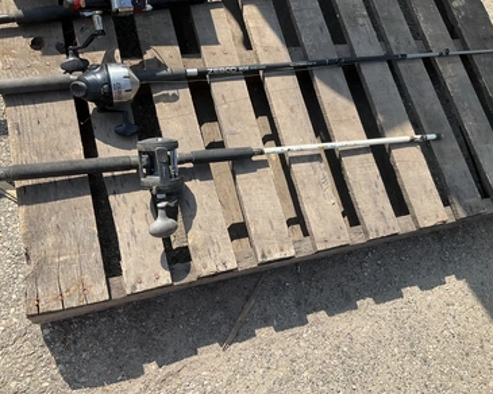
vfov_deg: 47.1
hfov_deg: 57.2
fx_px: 452
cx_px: 244
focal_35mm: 31
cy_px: 197
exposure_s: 1/997
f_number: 1.8
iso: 25
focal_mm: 3
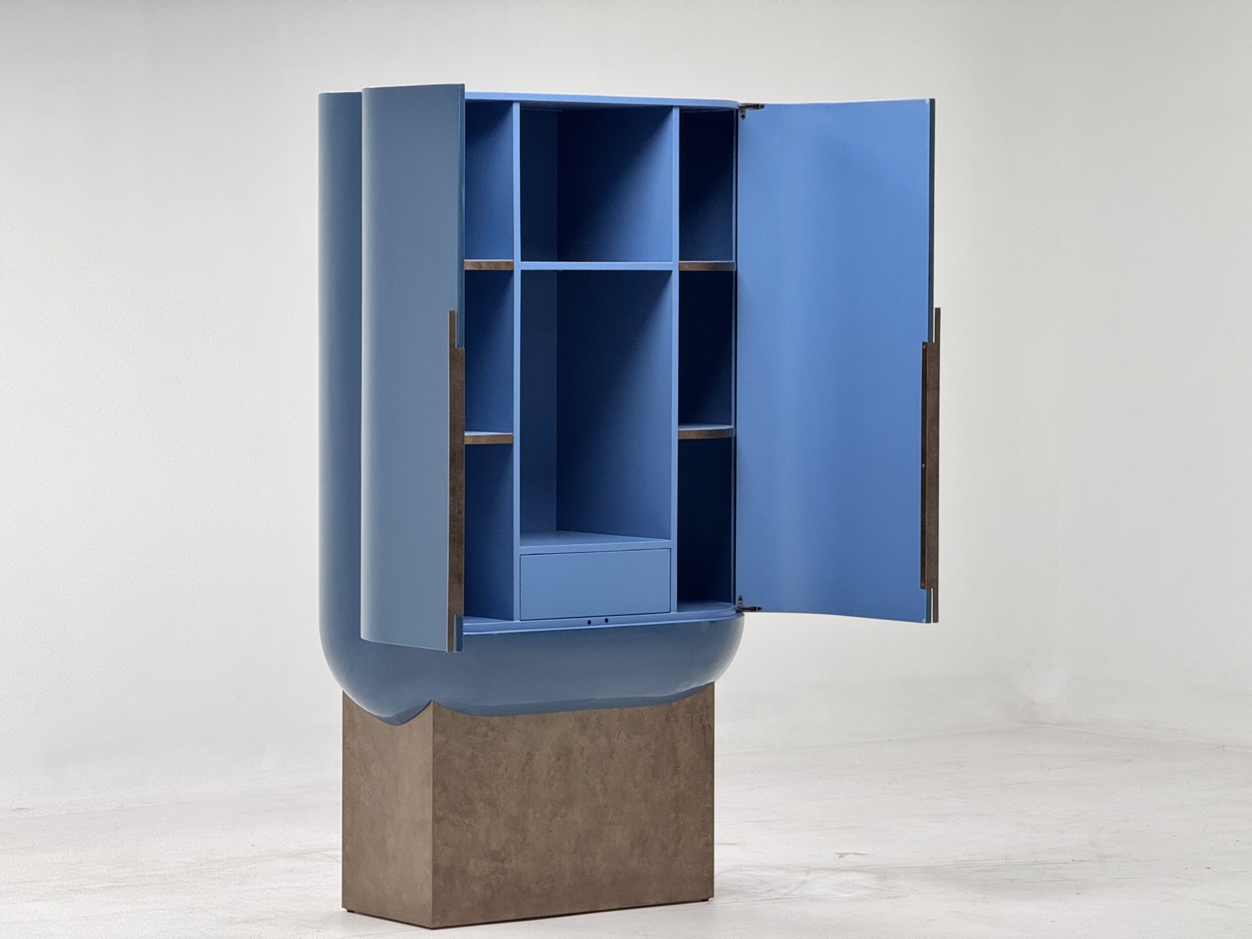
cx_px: 626
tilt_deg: -2.3
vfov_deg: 12.3
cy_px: 470
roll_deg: +0.3
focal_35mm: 120
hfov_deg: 16.4
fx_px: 4340
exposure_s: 1/100
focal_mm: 15.66
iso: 250
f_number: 2.8
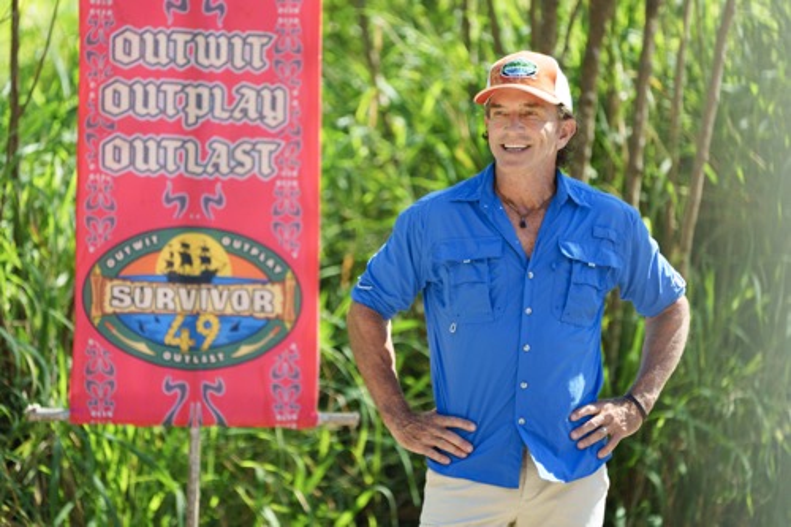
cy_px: 264
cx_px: 396
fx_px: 7995
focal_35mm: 364
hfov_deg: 5.7
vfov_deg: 3.8
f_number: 5.6
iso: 1600
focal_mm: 364
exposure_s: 1/800
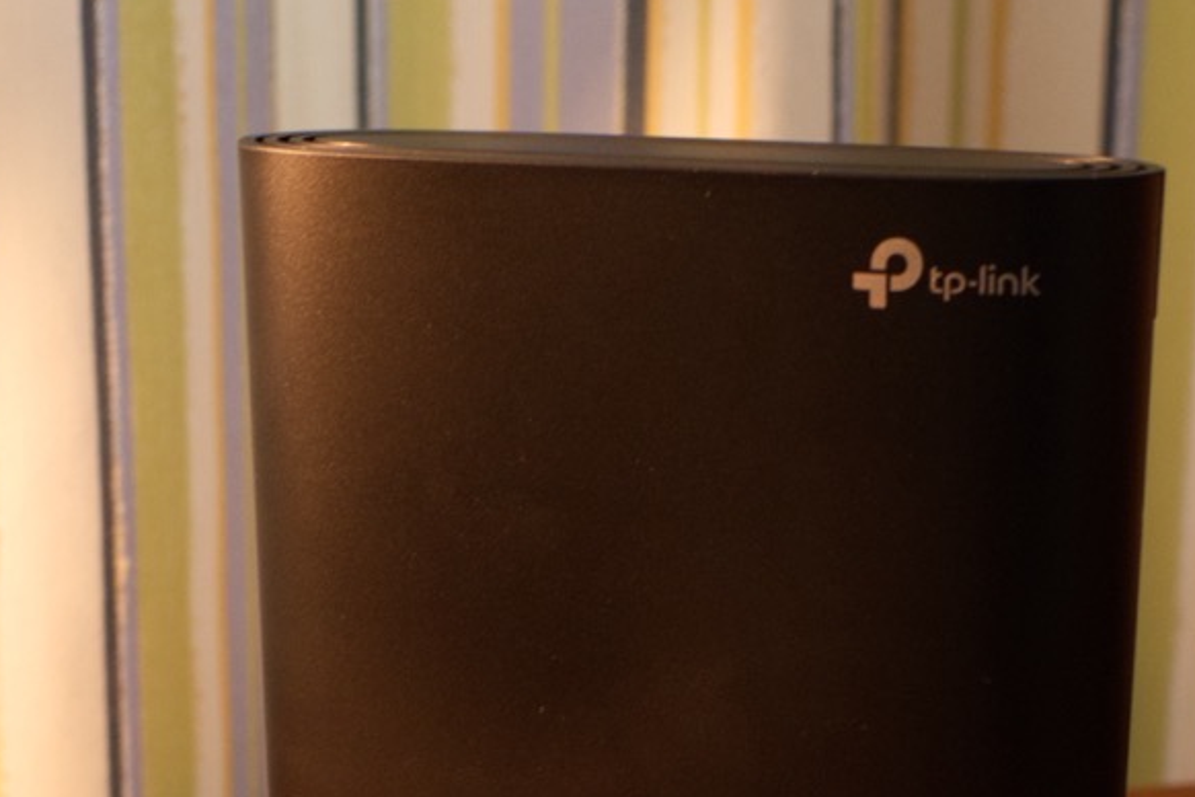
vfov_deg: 13.0
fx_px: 3452
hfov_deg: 19.6
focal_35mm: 104
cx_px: 663
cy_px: 783
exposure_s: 1/100
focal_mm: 35
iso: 1600
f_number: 6.3
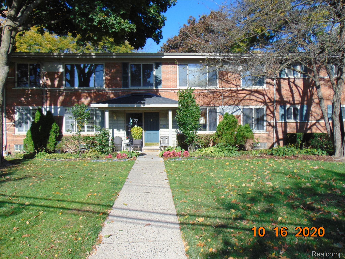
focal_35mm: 25
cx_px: 172
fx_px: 249
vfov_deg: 54.9
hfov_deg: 69.4
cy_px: 130
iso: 80
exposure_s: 1/800
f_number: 3
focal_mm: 4.5
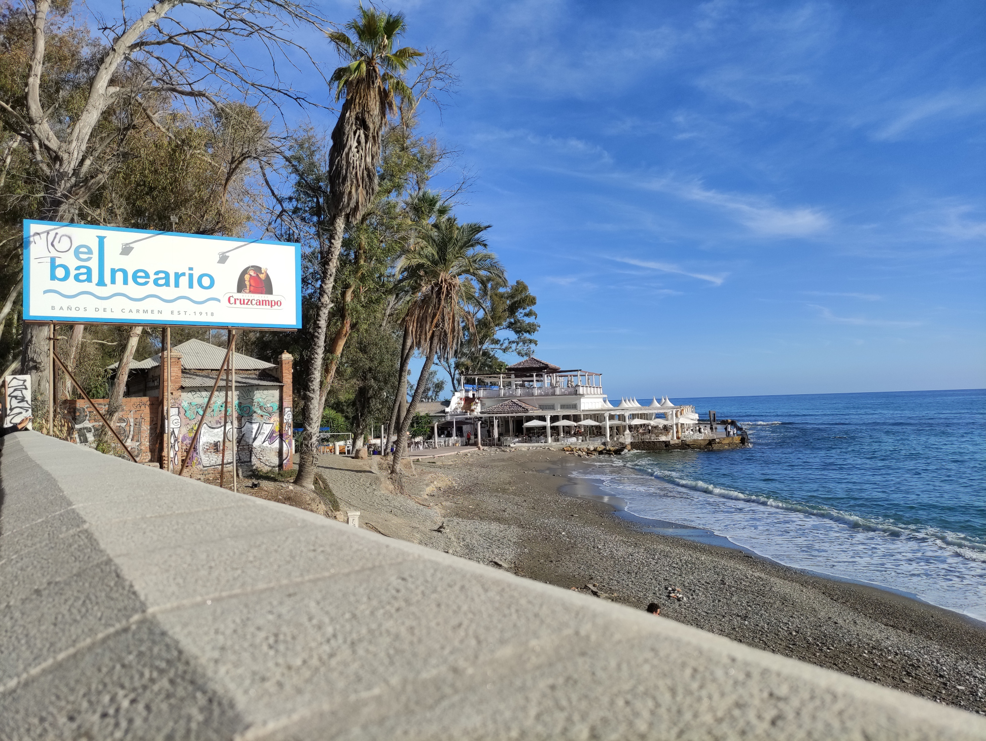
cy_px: 370
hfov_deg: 69.4
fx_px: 712
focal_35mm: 25
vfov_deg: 54.9
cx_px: 493
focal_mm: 5.43
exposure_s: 1/1720
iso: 50
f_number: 1.89
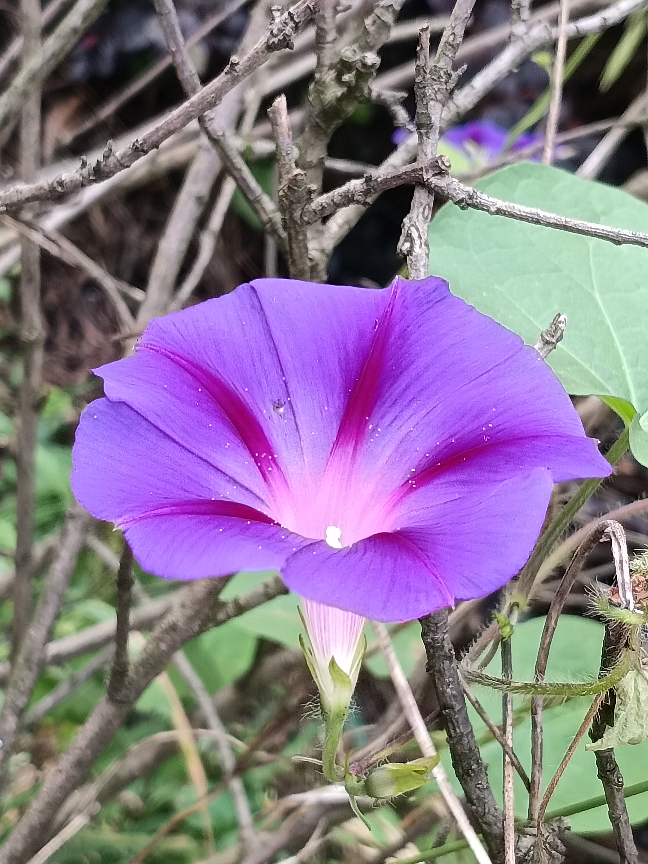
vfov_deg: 28.2
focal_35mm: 69
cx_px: 324
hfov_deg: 21.3
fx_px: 1722
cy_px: 432
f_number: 1.8
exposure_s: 1/100
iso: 254
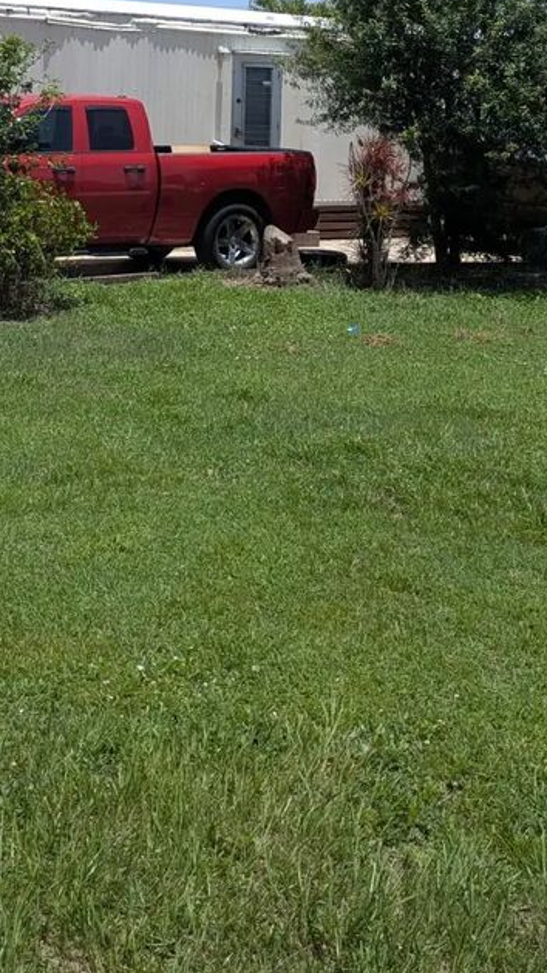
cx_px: 175
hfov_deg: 20.3
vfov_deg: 33.3
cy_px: 66
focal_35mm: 59
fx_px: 1523
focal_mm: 5.43
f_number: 1.89
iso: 44
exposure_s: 1/2538
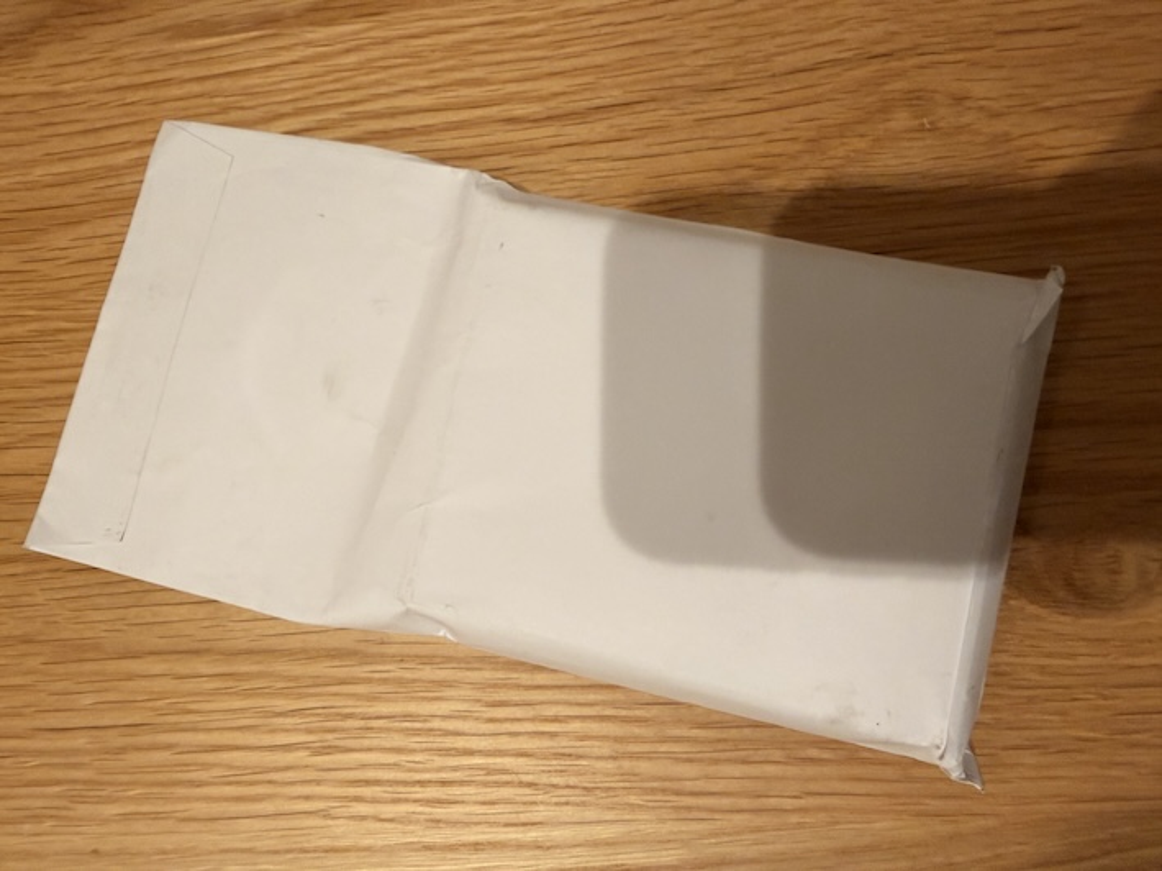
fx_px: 805
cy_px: 436
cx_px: 581
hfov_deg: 71.6
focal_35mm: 24
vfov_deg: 56.8
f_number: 2.2
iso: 200
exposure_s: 1/50
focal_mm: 2.22
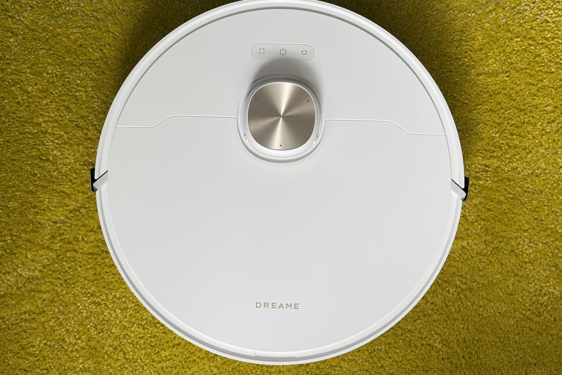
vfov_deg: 24.6
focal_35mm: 55
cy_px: 178
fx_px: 859
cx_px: 278
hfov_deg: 36.2
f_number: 1.6
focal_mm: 5.96
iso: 50
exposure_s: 1/60
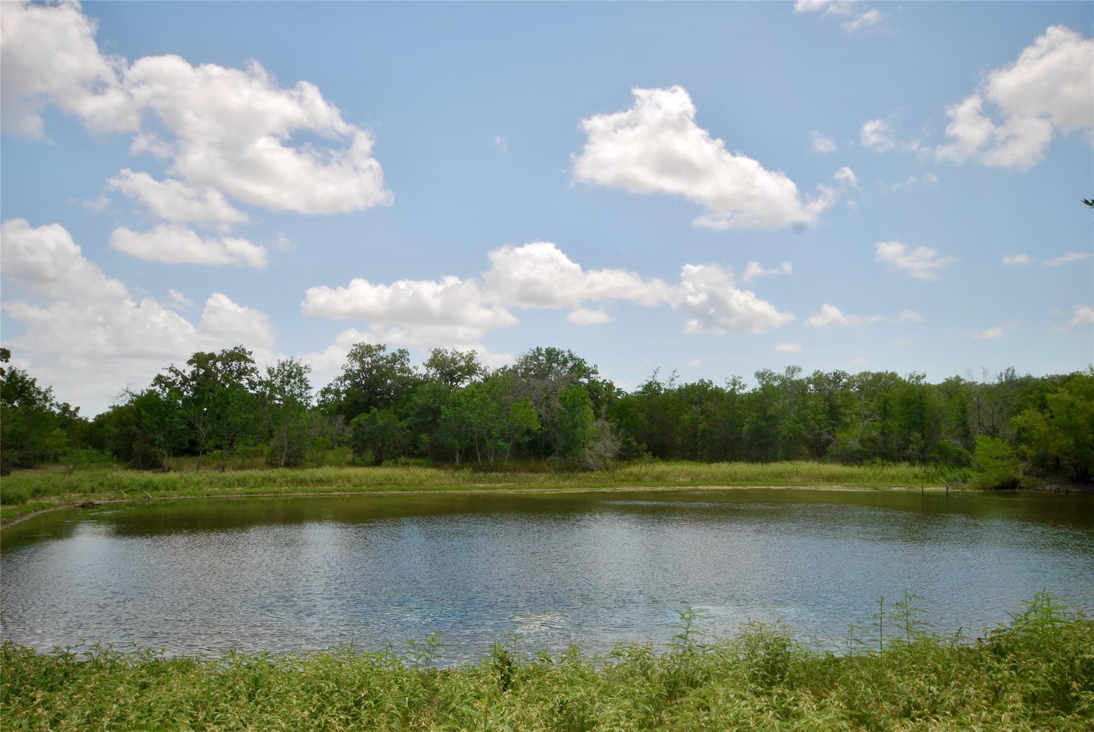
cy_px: 366
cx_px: 547
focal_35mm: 30
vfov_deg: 43.7
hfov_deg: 61.9
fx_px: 913
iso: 100
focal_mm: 20
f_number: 10
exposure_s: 1/200
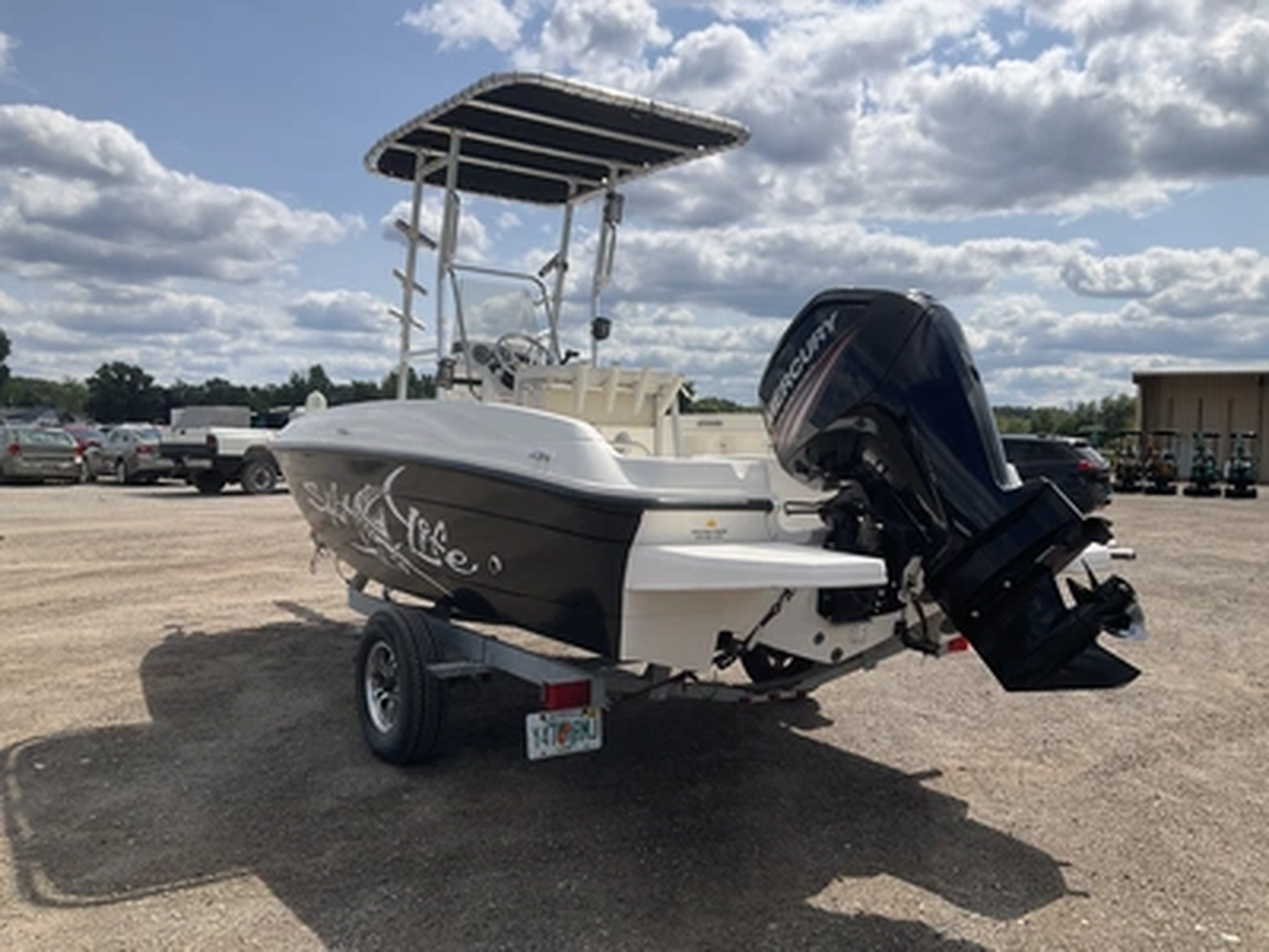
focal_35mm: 29
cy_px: 476
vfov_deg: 48.2
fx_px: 1063
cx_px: 634
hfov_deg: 61.7
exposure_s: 1/3322
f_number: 1.8
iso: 25
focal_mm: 3
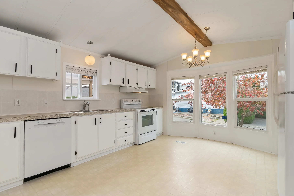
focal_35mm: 16
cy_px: 102
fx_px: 131
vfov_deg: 73.7
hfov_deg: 96.7
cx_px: 141
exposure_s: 1/200
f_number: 8
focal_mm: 10
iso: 320
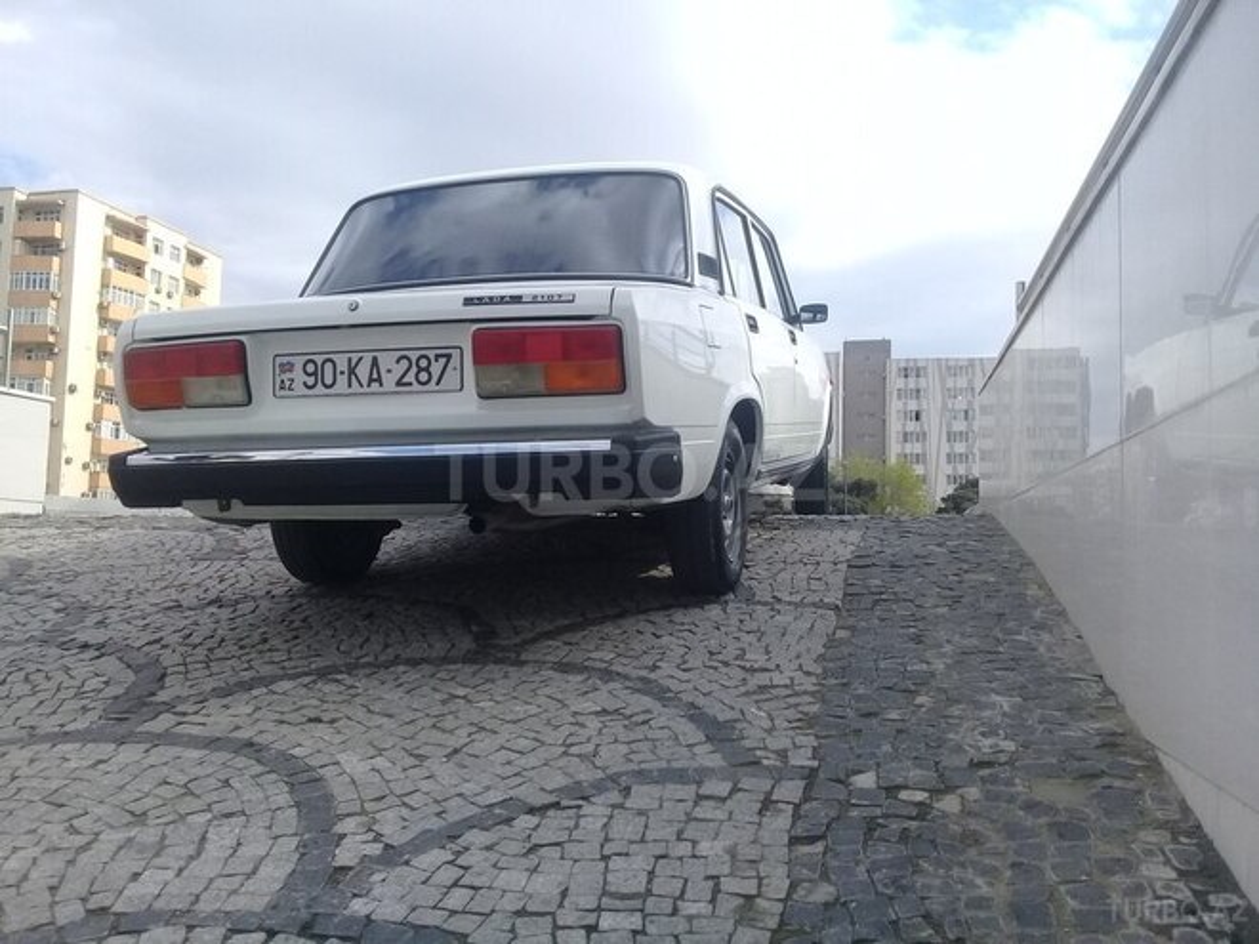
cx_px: 630
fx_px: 1127
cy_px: 472
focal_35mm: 31
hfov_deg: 58.4
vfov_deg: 45.4
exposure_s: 1/984
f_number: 2.2
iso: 50
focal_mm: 3.3
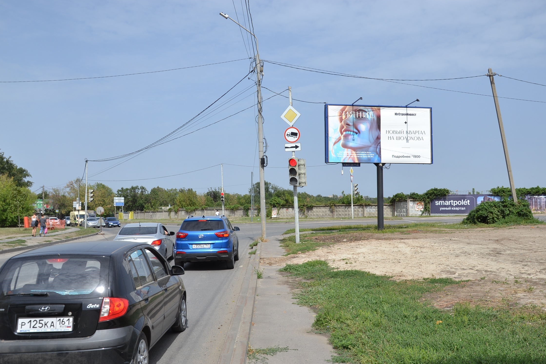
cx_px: 277
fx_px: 493
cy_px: 183
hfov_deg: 57.9
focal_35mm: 33
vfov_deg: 40.5
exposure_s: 1/400
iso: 100
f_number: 5.6
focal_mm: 21
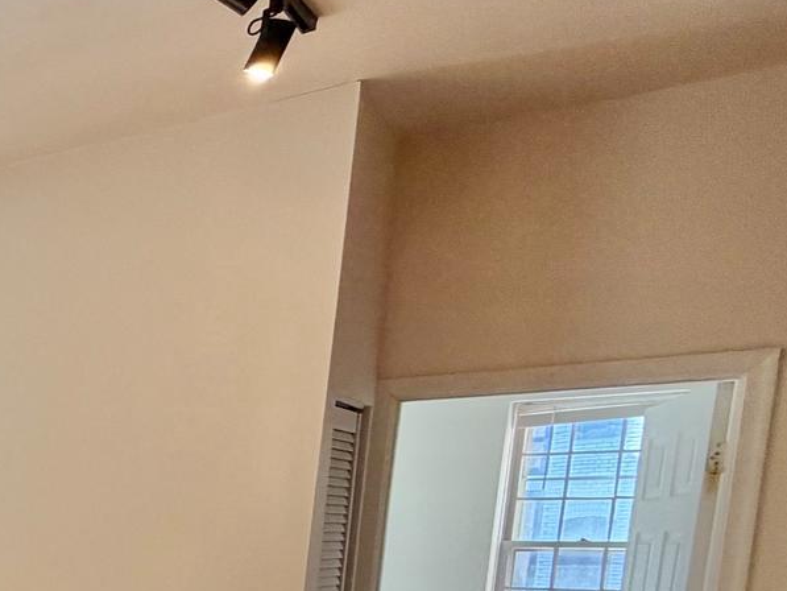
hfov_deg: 25.5
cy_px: 682
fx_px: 1092
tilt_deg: -7.4
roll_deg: +0.2
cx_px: -480
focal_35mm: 48
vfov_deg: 27.2
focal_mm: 2.22
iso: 100
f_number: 2.2
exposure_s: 1/120
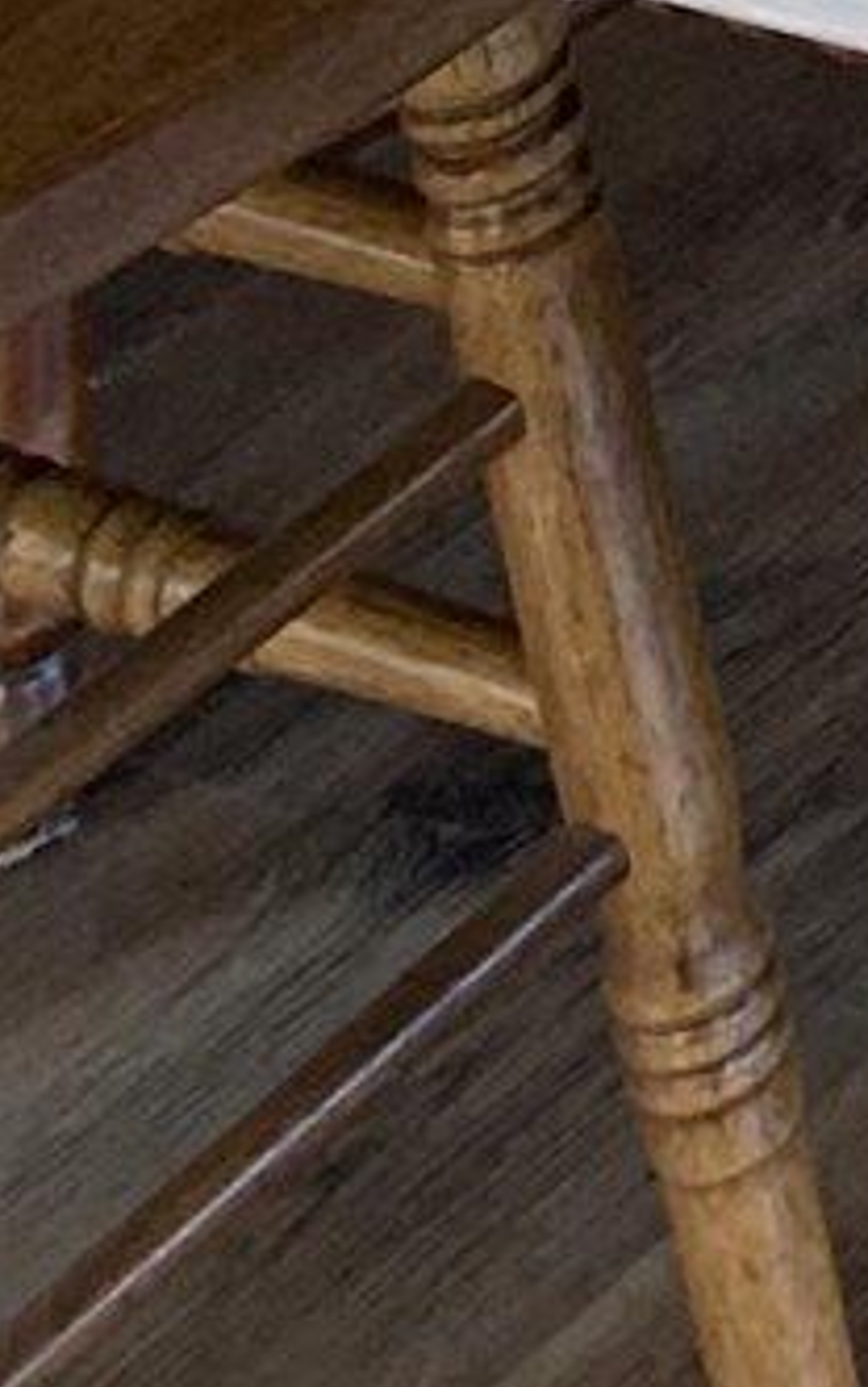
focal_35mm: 191
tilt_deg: -6.5
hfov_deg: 6.0
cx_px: 3192
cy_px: -3158
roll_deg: +1.4
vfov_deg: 8.6
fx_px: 7217
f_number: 1.8
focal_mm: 4.25
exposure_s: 1/60
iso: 80
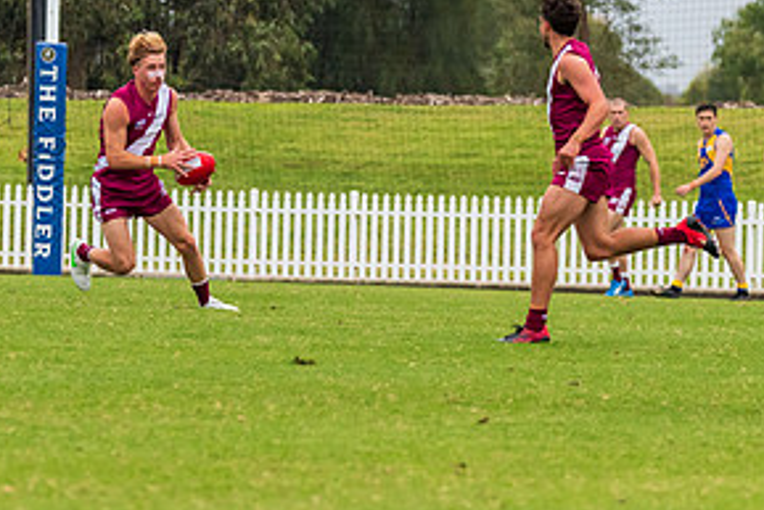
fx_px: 12442
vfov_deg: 2.3
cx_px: 115
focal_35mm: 586
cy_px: 150
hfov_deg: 3.5
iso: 1000
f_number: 9
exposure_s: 1/1250
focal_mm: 250
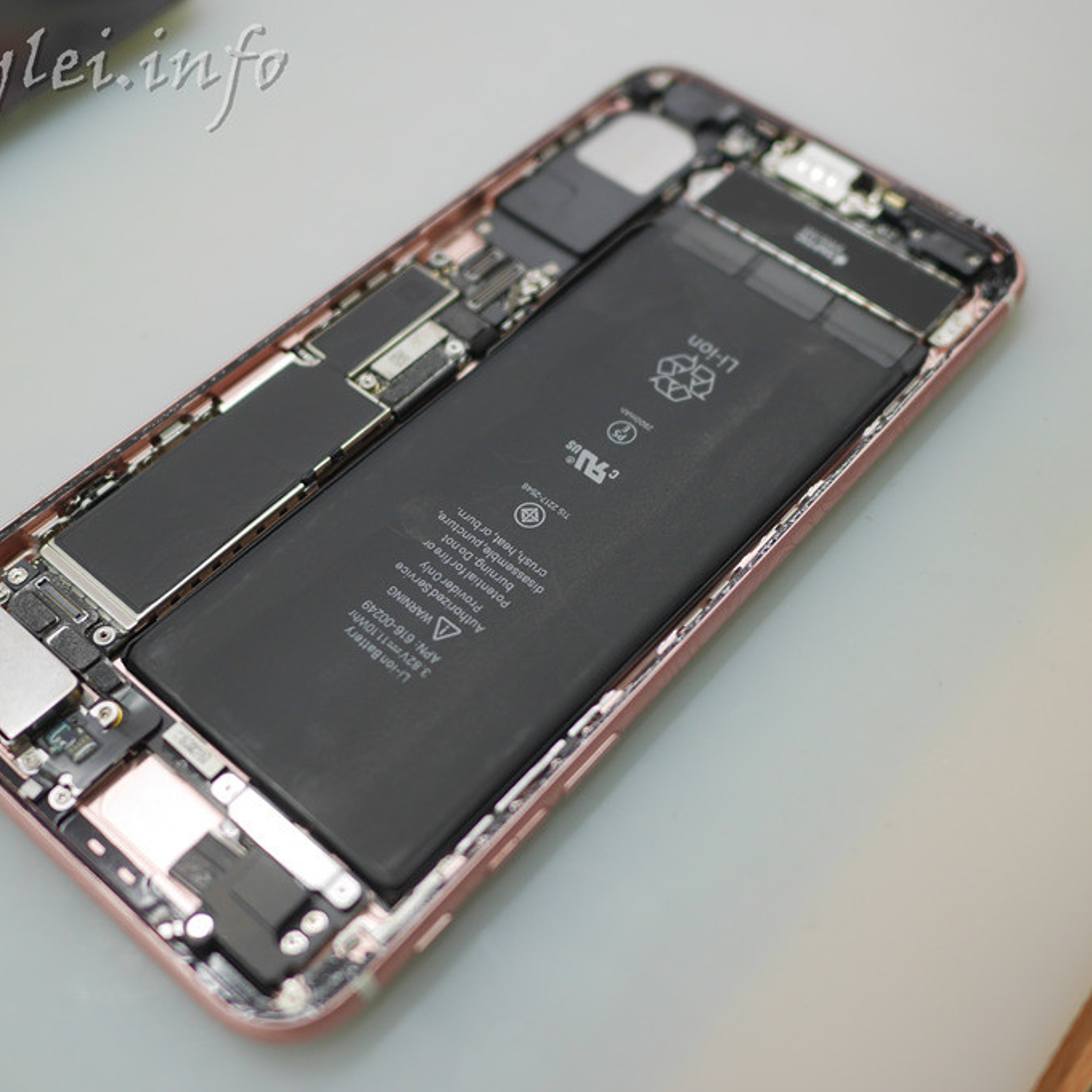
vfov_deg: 42.8
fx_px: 1392
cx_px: 605
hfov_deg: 42.8
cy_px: 562
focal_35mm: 39
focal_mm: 15
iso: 200
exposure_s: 1/125
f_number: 2
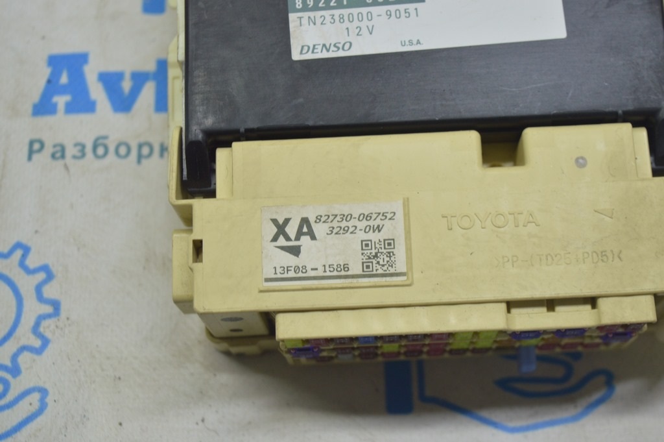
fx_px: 1161
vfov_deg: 21.5
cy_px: 221
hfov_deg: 31.9
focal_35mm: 63
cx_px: 332
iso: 400
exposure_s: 1/40
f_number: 5
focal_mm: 42
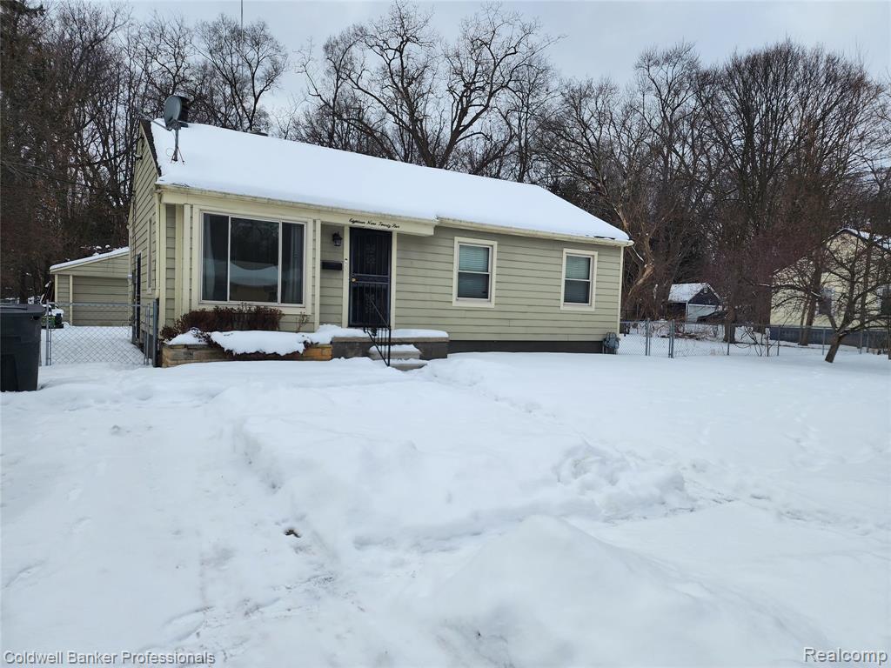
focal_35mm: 23
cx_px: 446
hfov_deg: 73.9
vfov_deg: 58.9
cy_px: 334
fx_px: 592
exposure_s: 1/512
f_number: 1.8
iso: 12
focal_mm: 6.4
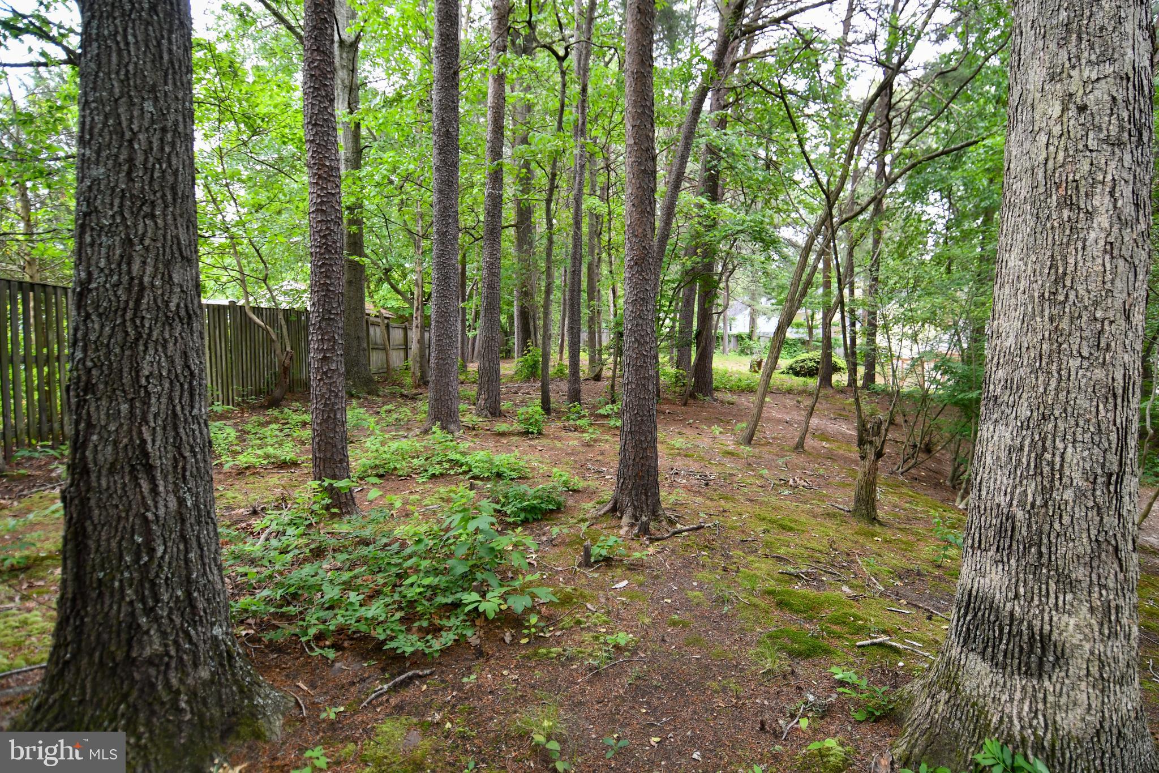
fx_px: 579
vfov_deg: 67.4
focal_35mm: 18
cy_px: 386
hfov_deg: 90.0
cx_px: 580
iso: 500
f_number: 4
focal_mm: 12
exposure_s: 1/250
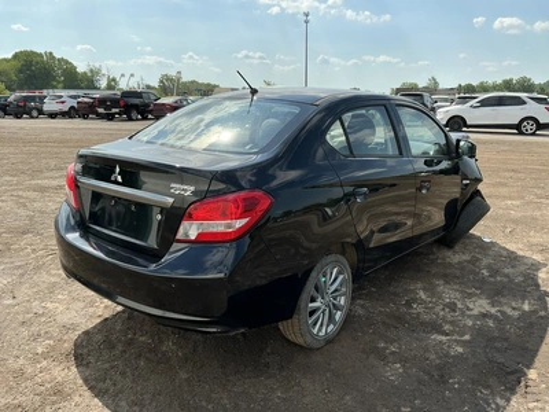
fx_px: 444
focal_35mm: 28
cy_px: 206
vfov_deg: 49.7
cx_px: 274
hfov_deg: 63.4
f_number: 1.8
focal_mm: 3
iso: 25
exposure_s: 1/1848
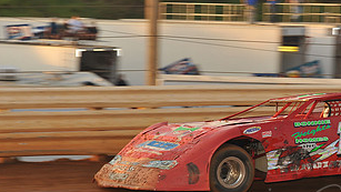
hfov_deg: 9.1
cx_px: 320
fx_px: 2144
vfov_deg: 5.1
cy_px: 127
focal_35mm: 237
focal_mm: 120
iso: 500
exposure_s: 1/320
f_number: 8
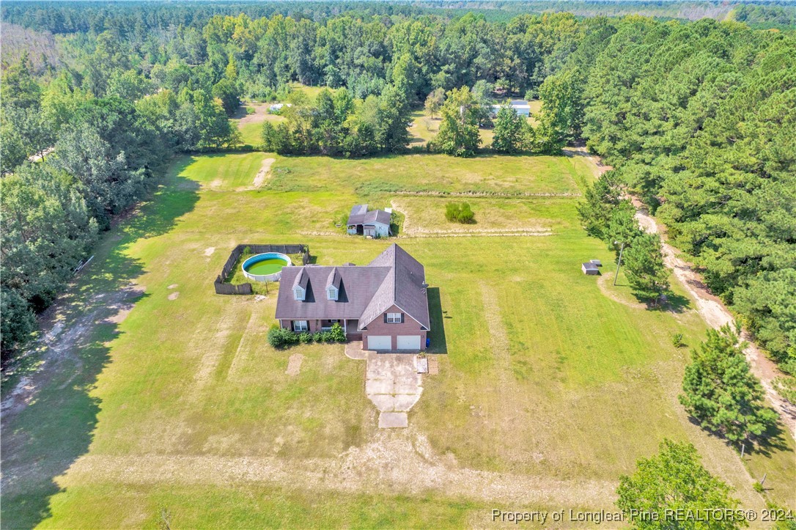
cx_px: 398
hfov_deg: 78.6
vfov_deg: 57.2
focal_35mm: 22
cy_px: 265
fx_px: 486
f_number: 2.8
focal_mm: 8.38
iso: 100
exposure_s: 1/1000
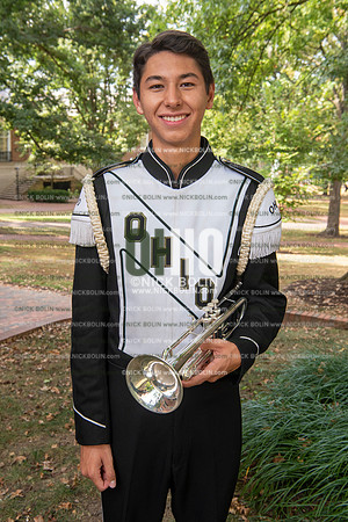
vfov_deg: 46.4
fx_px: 609
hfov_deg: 31.9
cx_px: 174
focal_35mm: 42
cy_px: 261
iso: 500
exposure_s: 1/100
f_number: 8
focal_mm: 42
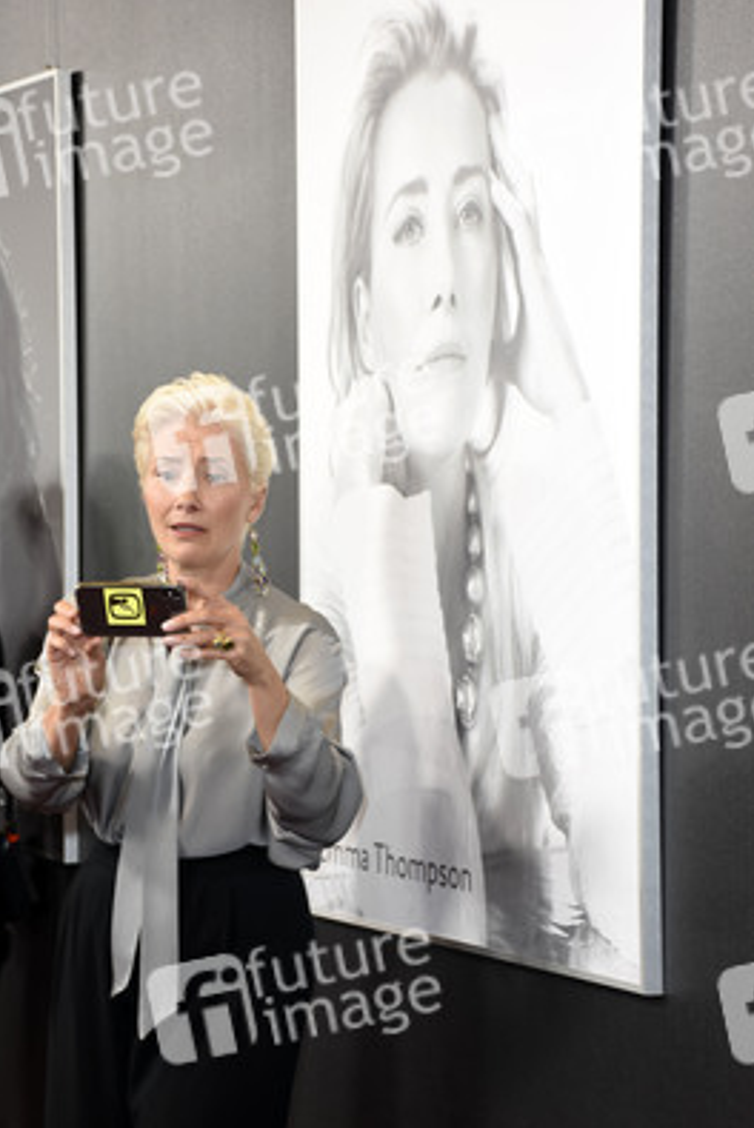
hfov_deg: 14.6
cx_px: 377
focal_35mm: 94
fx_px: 2948
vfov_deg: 21.7
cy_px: 568
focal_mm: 62
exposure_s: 1/60
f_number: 6.3
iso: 800
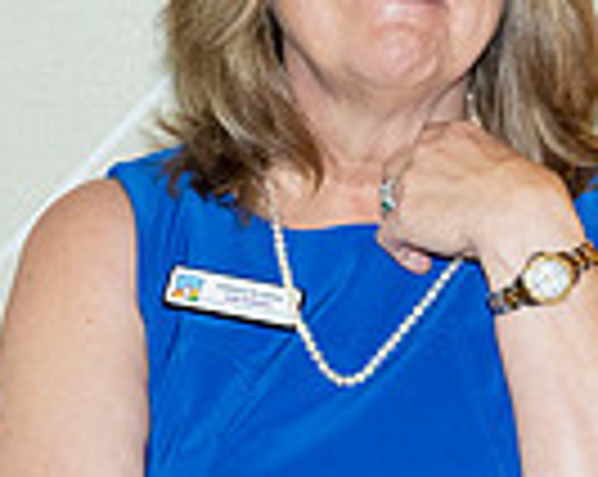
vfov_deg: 4.0
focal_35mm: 385
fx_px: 6804
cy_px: 403
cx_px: 778
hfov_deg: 5.0
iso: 1000
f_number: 5.6
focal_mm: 94
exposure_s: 1/100
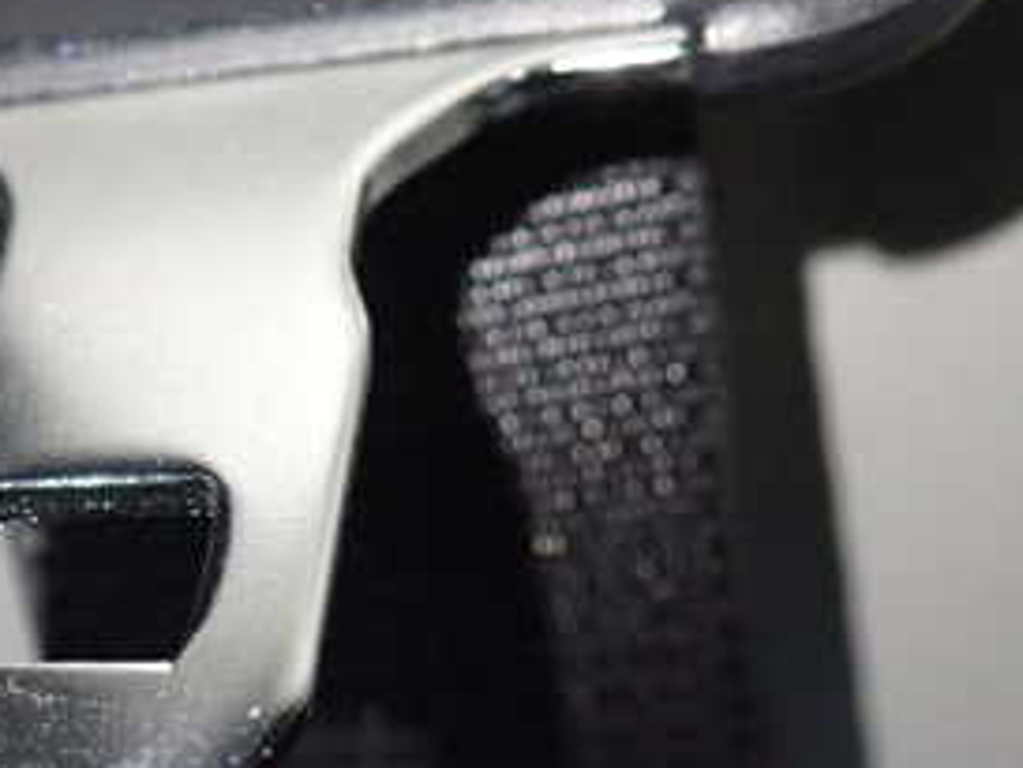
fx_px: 1951
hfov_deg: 28.2
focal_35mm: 66
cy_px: 457
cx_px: 82
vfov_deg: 22.2
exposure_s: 1/30
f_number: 2.3
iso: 400
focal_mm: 5.4
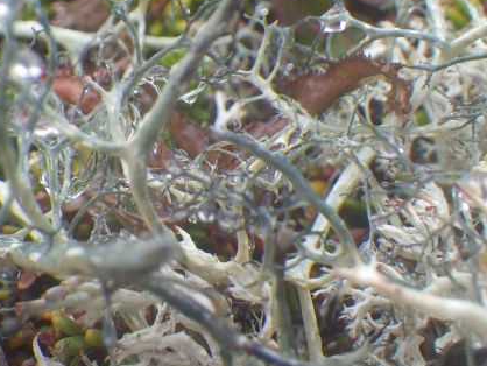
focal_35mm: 65
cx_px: 153
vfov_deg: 22.6
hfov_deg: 29.5
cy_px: 146
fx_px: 915
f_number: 3.8
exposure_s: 1/80
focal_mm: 6.1
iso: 125
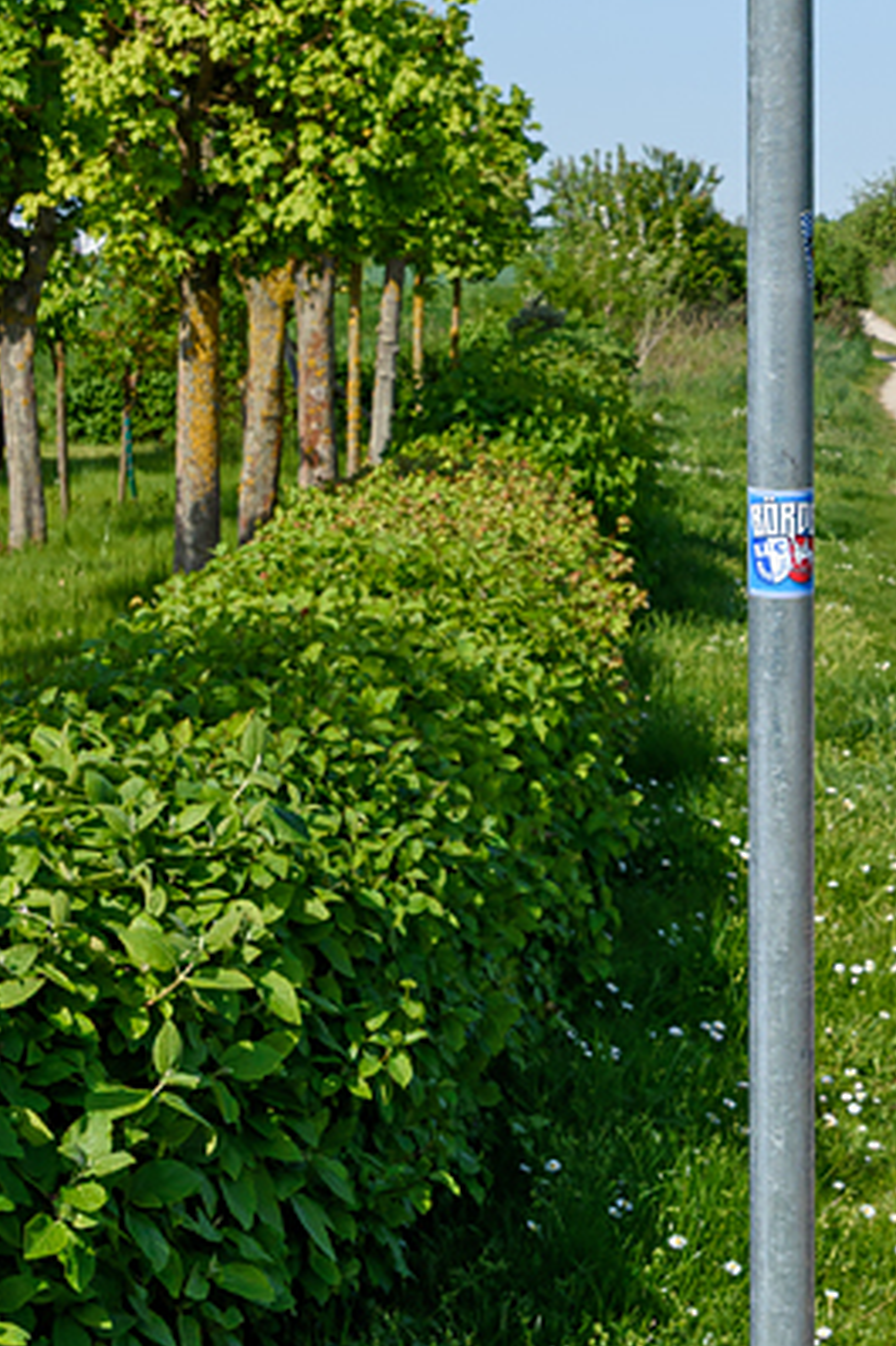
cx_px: 942
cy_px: 473
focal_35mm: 83
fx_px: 3101
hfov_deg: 16.0
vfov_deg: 24.4
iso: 200
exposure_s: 1/640
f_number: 8
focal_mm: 22
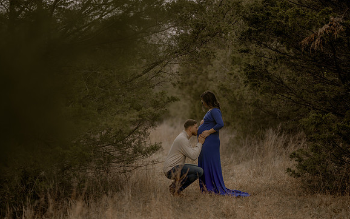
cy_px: 114
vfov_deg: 15.0
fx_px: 830
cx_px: 175
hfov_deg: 23.8
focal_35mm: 87
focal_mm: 85
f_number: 1.4
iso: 200
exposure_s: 1/1600
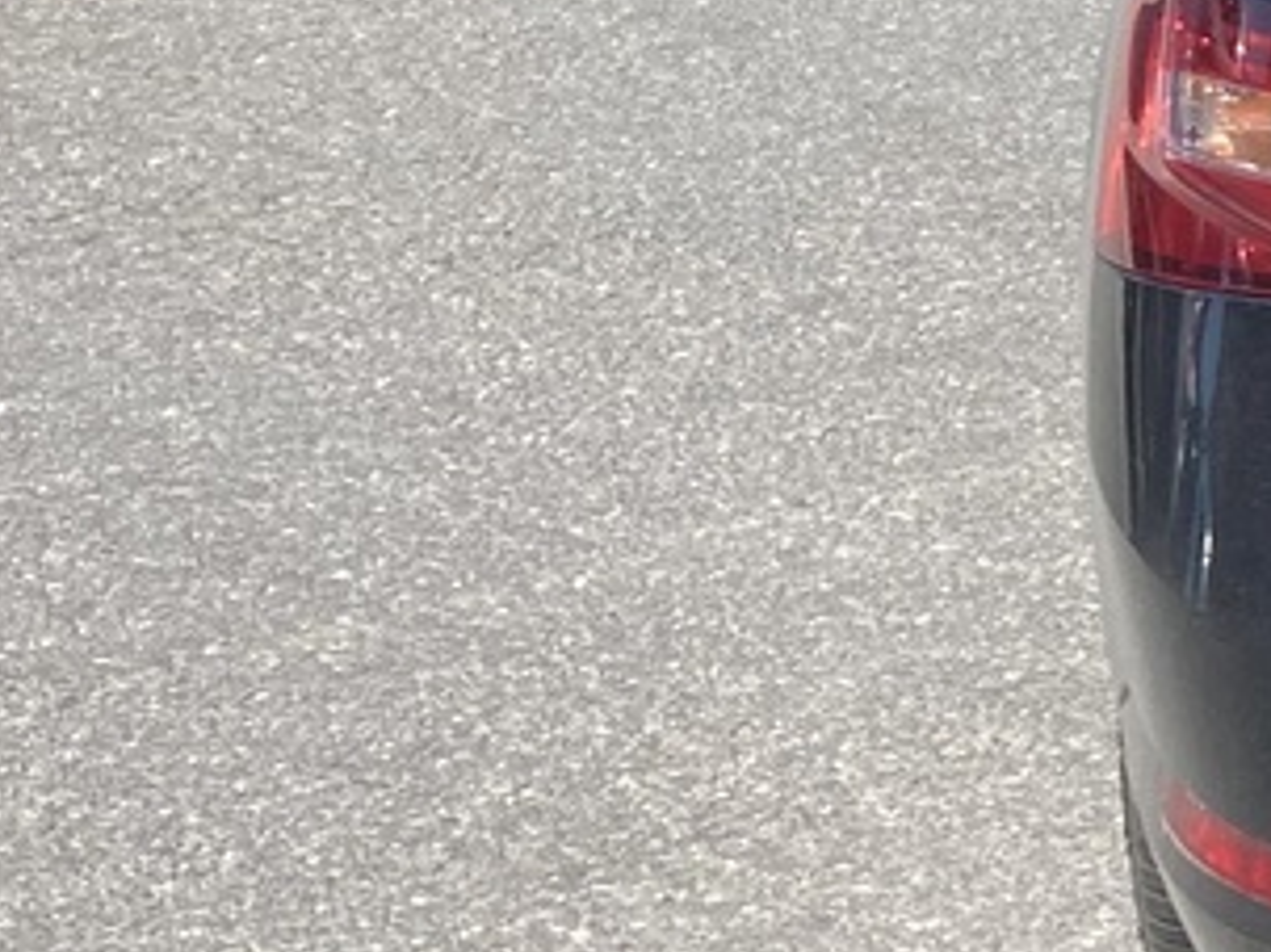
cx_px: 2697
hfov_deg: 12.6
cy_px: 256
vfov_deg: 11.1
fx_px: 4881
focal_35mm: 133
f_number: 1.8
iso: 20
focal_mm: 3.99
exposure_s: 1/1263
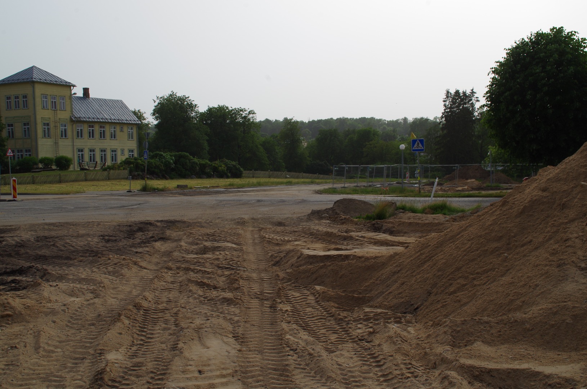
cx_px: 294
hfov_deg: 40.4
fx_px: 797
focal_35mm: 49
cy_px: 194
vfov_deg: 27.4
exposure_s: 1/160
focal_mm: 33
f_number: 13
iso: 100
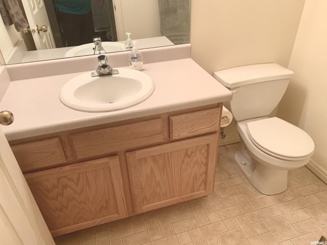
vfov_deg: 53.1
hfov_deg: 67.3
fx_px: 246
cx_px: 164
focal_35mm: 26
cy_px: 122
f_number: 1.8
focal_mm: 4.25
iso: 80
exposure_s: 1/60
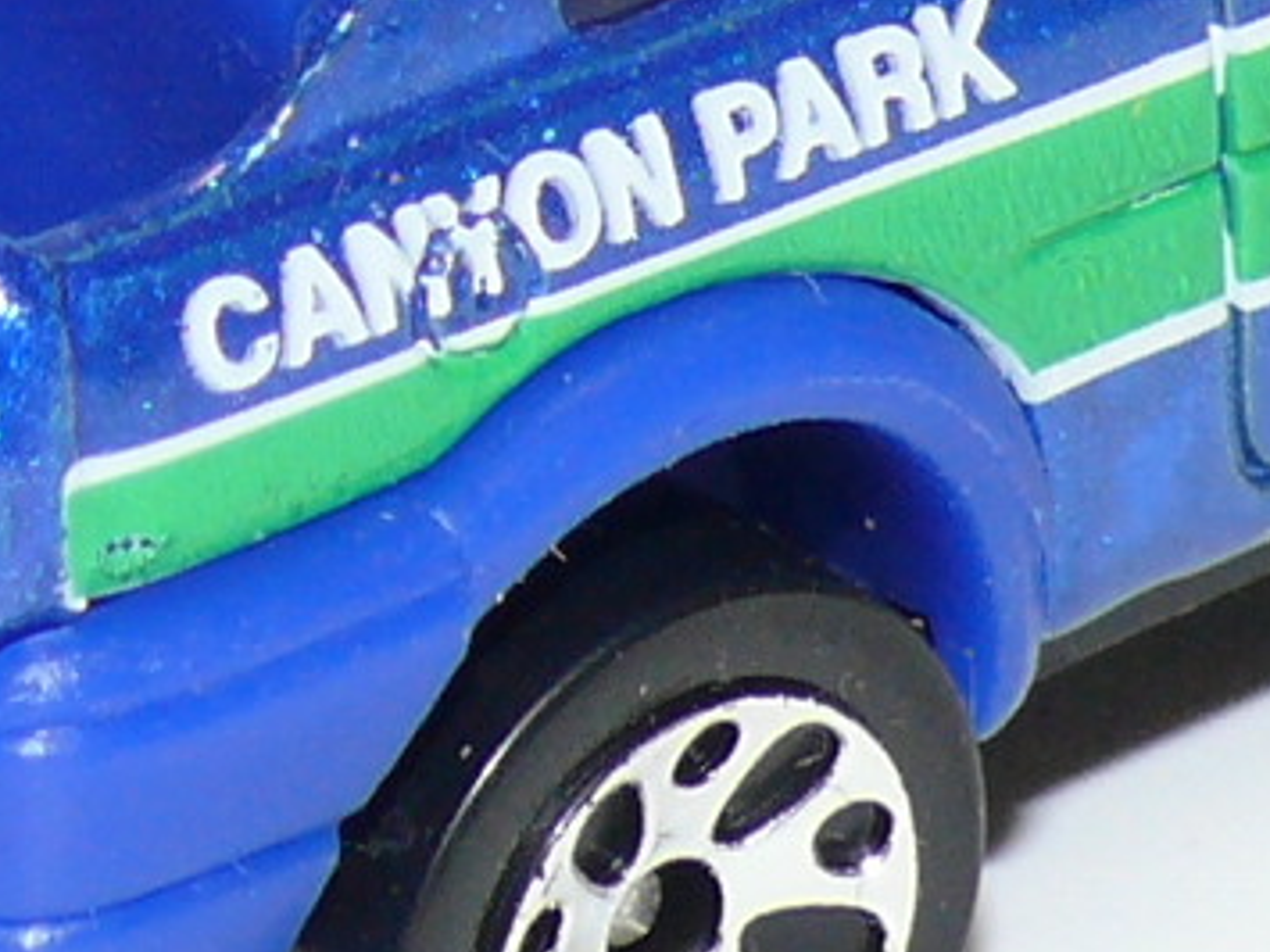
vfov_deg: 3.2
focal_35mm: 464
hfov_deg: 4.3
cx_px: 884
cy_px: -243
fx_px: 17018
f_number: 4
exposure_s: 1/30
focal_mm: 13.5
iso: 100
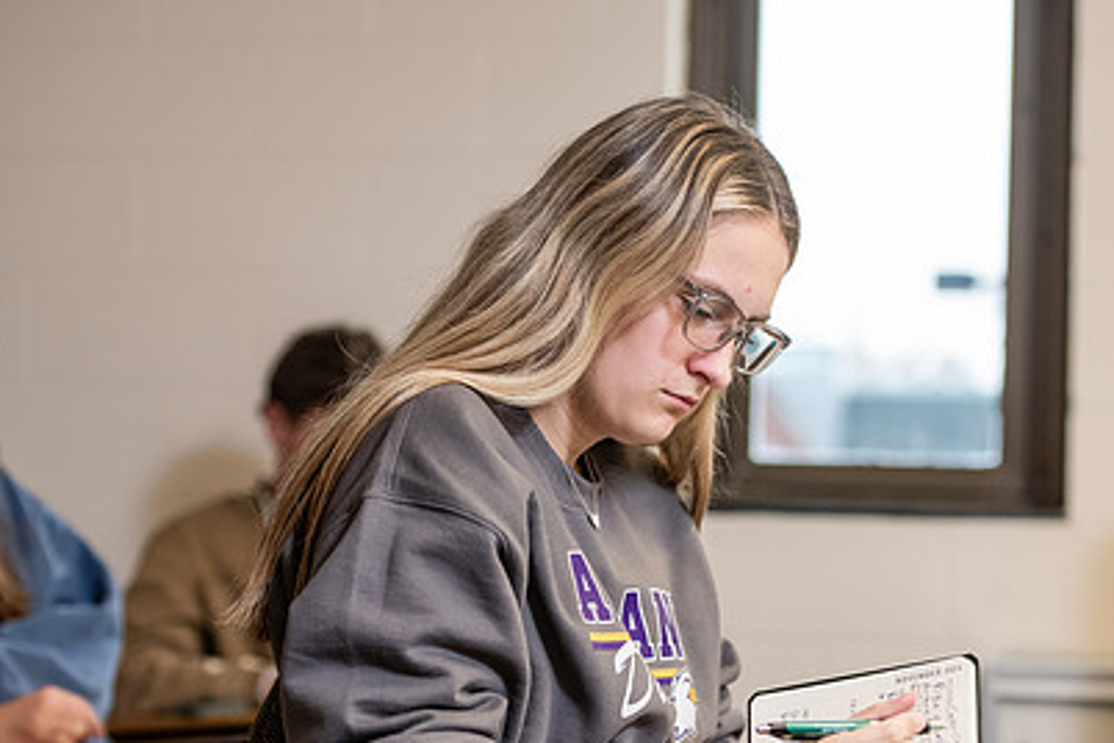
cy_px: 512
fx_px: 3125
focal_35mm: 101
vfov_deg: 13.5
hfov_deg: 20.2
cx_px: 657
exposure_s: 1/200
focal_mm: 70
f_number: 3.2
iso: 1000
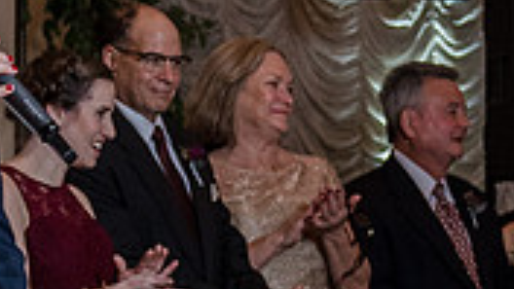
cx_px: 320
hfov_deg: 10.4
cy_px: 405
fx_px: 2821
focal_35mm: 207
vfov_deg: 5.8
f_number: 4
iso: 2000
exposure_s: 1/100
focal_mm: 34
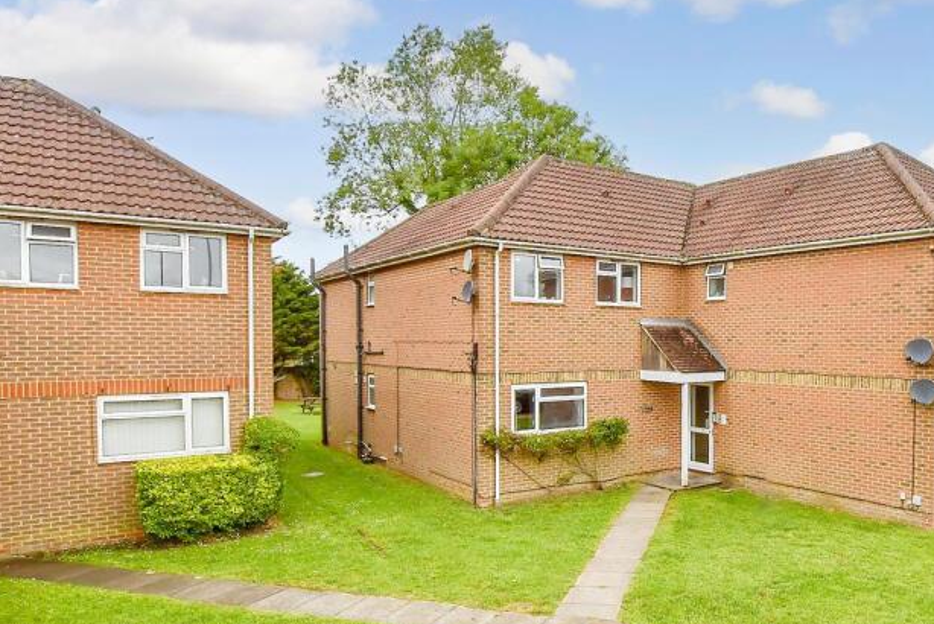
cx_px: 678
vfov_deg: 50.5
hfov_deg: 67.8
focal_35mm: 25
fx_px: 649
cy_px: 412
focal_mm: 10
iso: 400
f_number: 8
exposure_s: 1/640
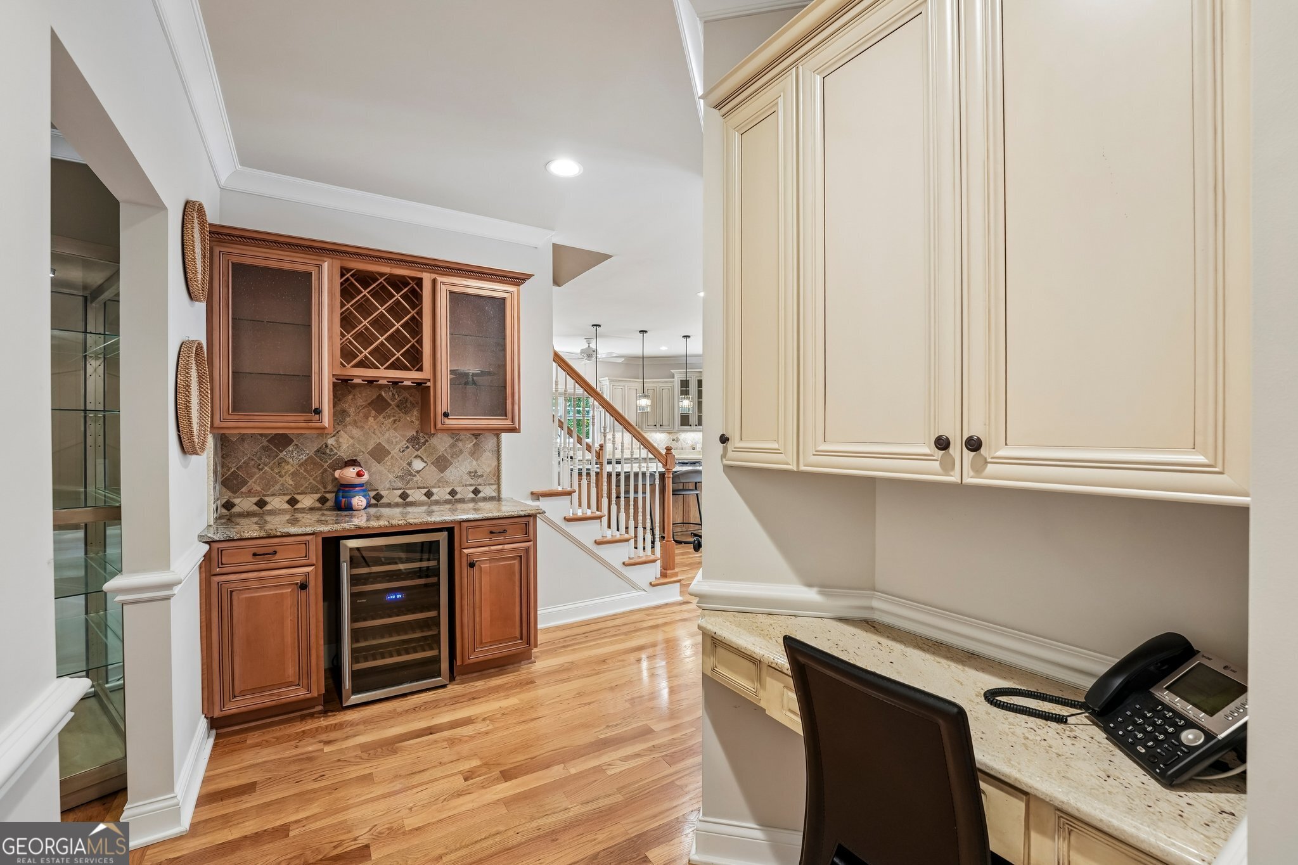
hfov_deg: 104.3
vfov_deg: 81.2
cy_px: 432
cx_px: 649
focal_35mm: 14
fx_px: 505
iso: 320
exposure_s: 1/6
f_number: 8
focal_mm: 14
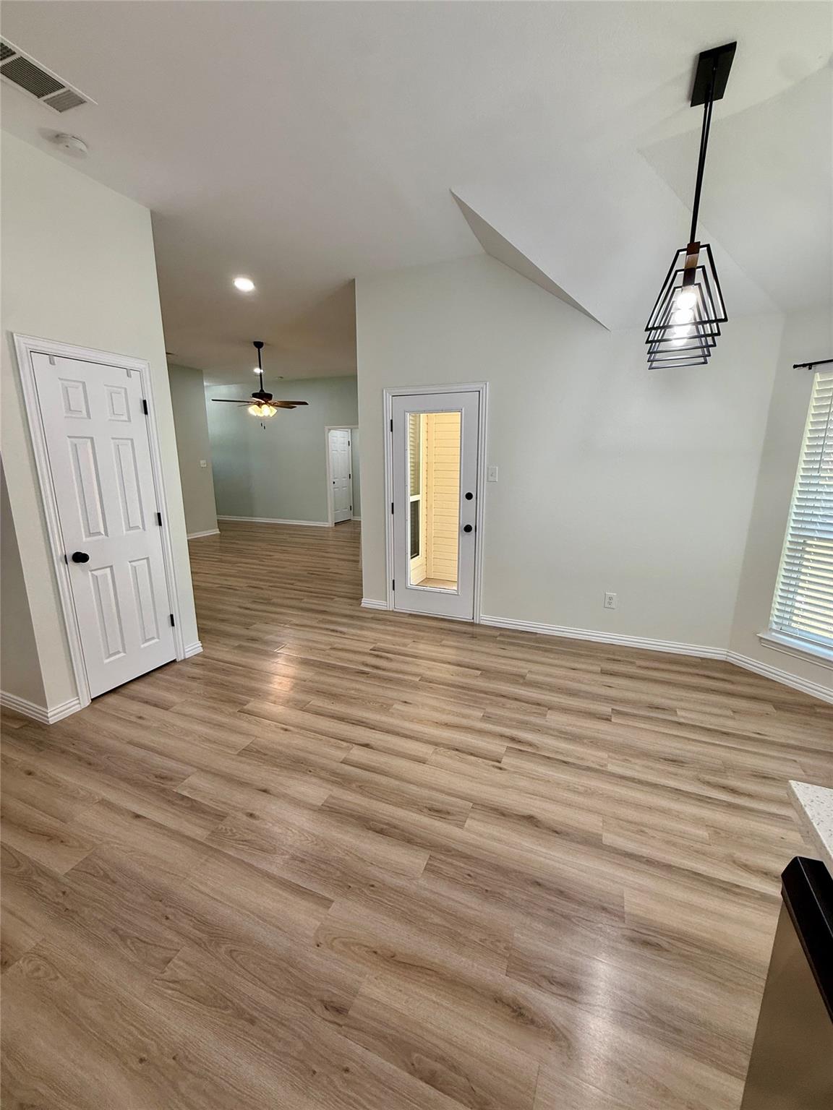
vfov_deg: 102.1
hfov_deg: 85.7
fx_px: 449
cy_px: 555
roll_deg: -0.5
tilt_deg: -12.3
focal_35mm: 14
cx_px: 416
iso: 125
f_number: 2.2
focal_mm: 2.22
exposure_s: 1/120
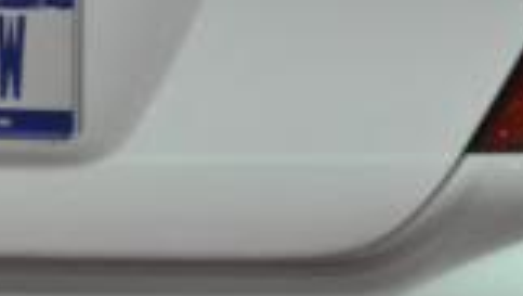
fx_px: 4540
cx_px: -78
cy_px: 83
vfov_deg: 3.7
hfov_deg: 6.6
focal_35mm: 327
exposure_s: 1/1.67
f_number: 5.3
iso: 1600
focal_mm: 42
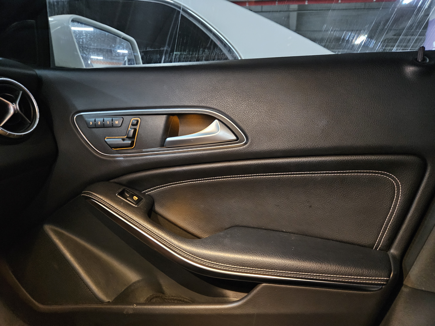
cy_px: 163
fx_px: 289
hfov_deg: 73.9
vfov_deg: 58.9
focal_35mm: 23
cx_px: 218
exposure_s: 1/15
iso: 1250
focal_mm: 5.4
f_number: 1.8
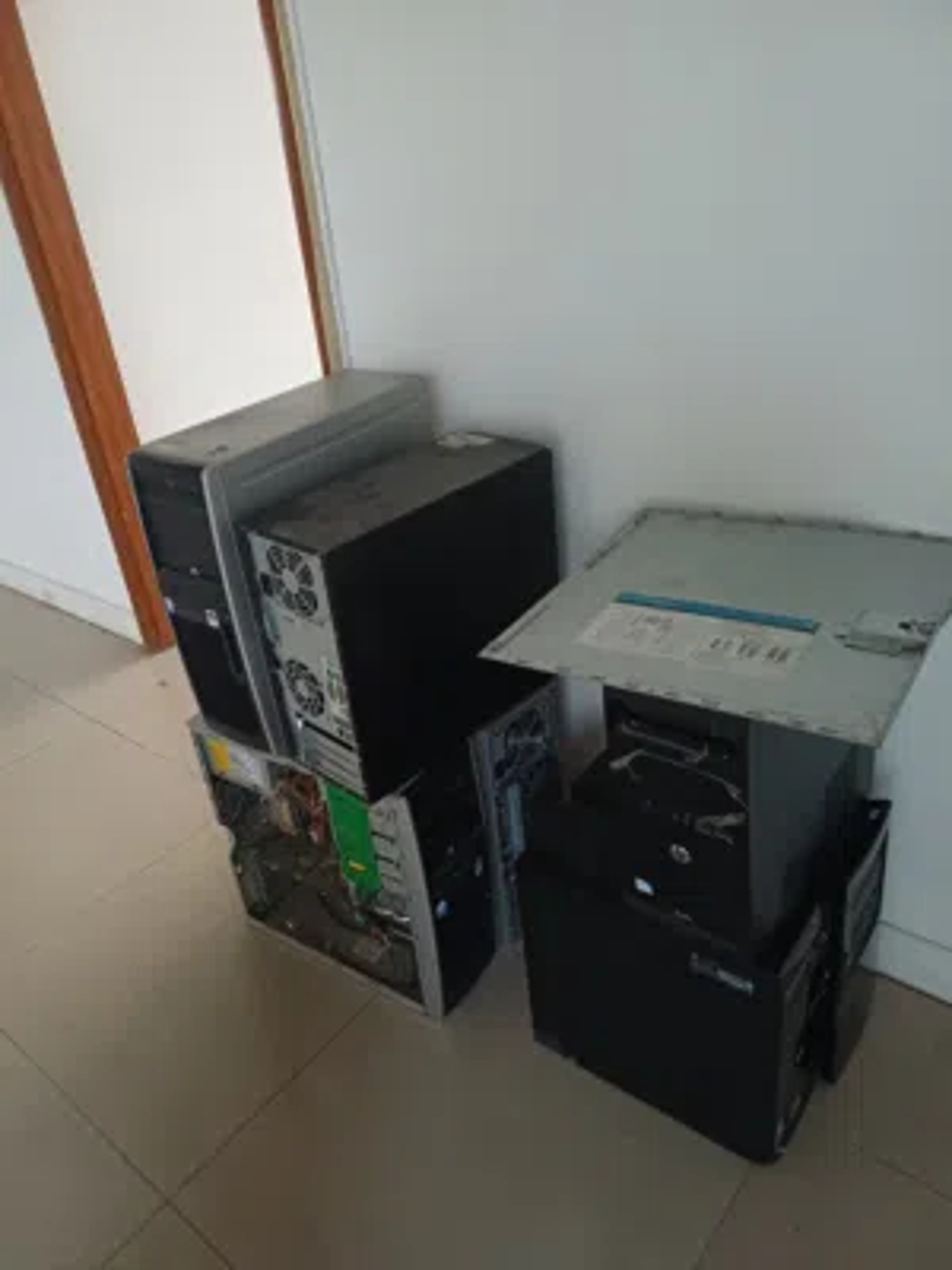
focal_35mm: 25
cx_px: 476
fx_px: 917
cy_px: 635
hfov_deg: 54.9
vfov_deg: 69.4
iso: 640
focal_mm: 4.65
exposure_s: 1/20
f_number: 1.8
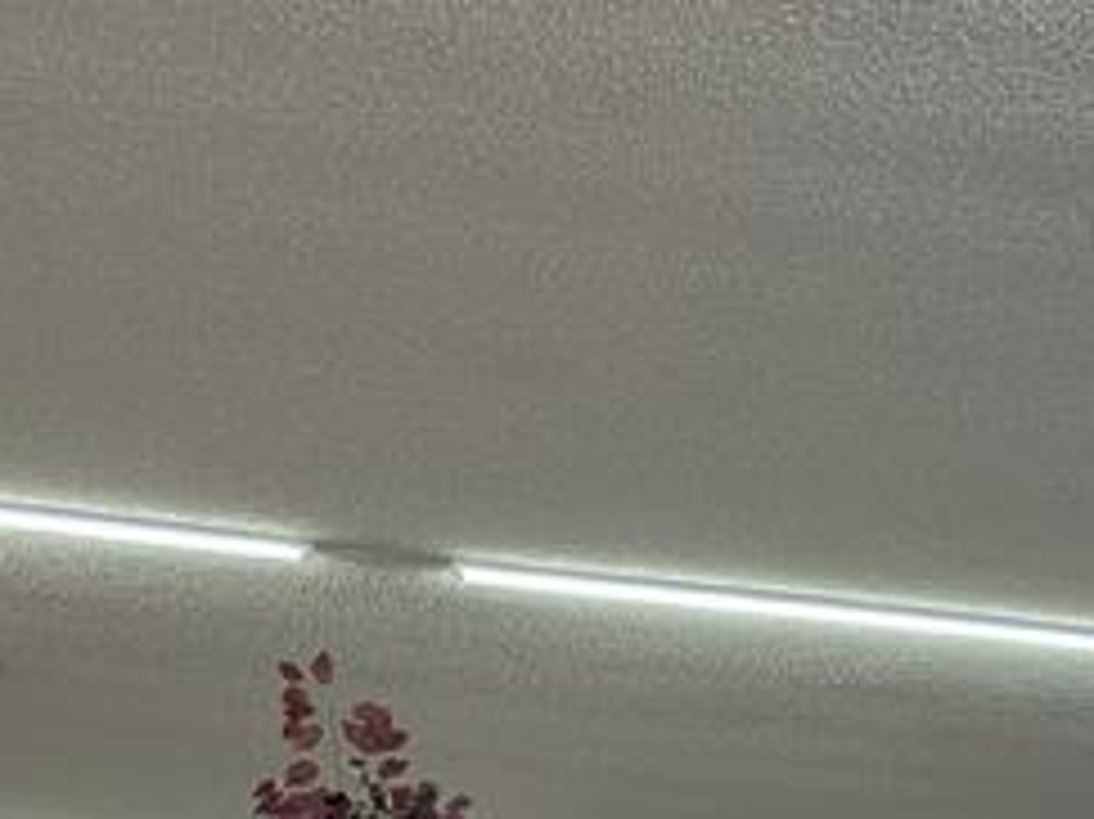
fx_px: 3190
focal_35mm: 101
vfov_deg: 12.8
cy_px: 1620
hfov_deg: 18.0
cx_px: 1463
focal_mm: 6.9
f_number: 1.68
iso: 23
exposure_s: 1/60
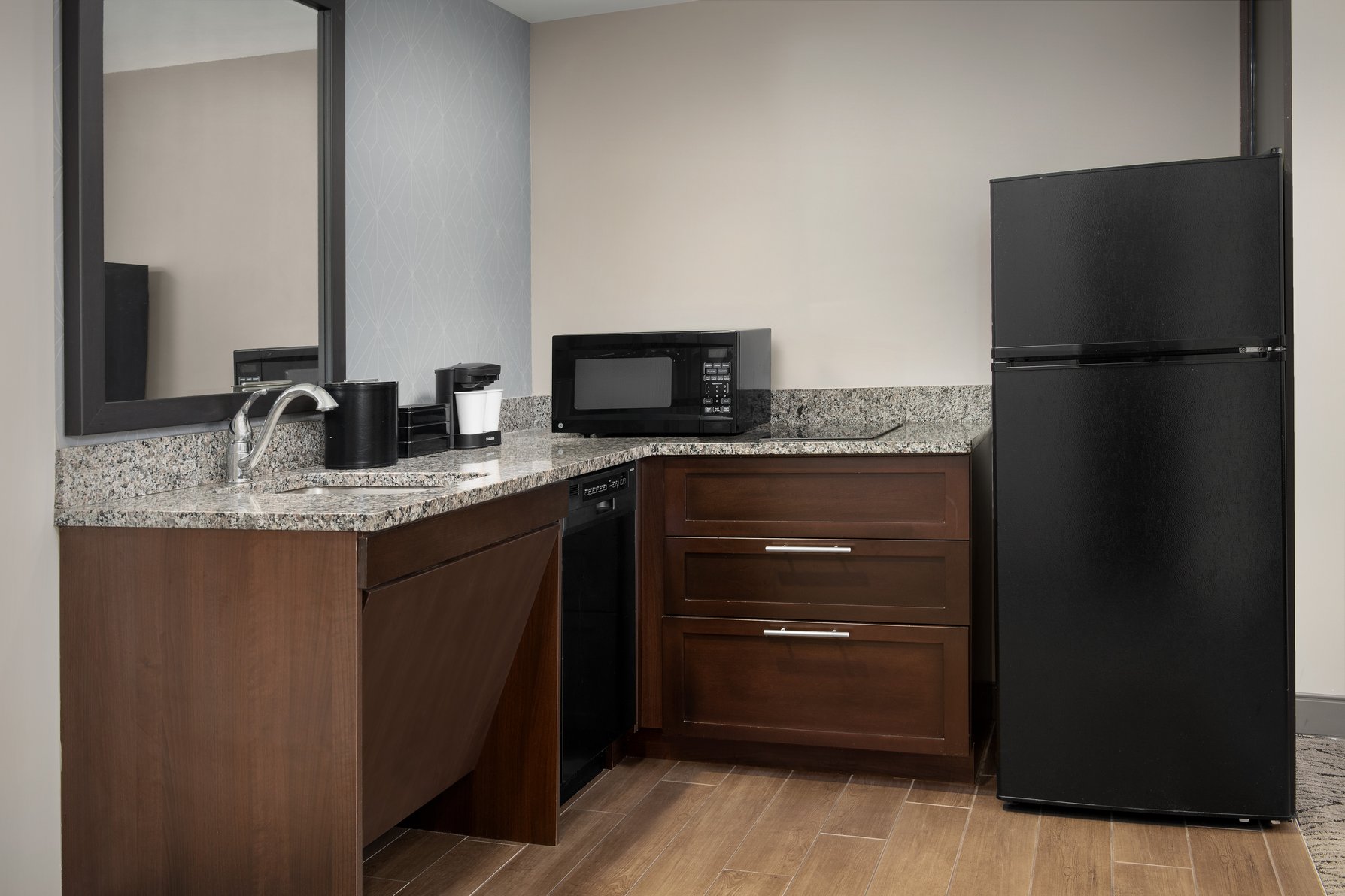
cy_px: 448
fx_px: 1195
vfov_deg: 41.1
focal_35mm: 32
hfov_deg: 58.7
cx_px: 672
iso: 400
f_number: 11
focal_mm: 32
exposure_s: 1/250
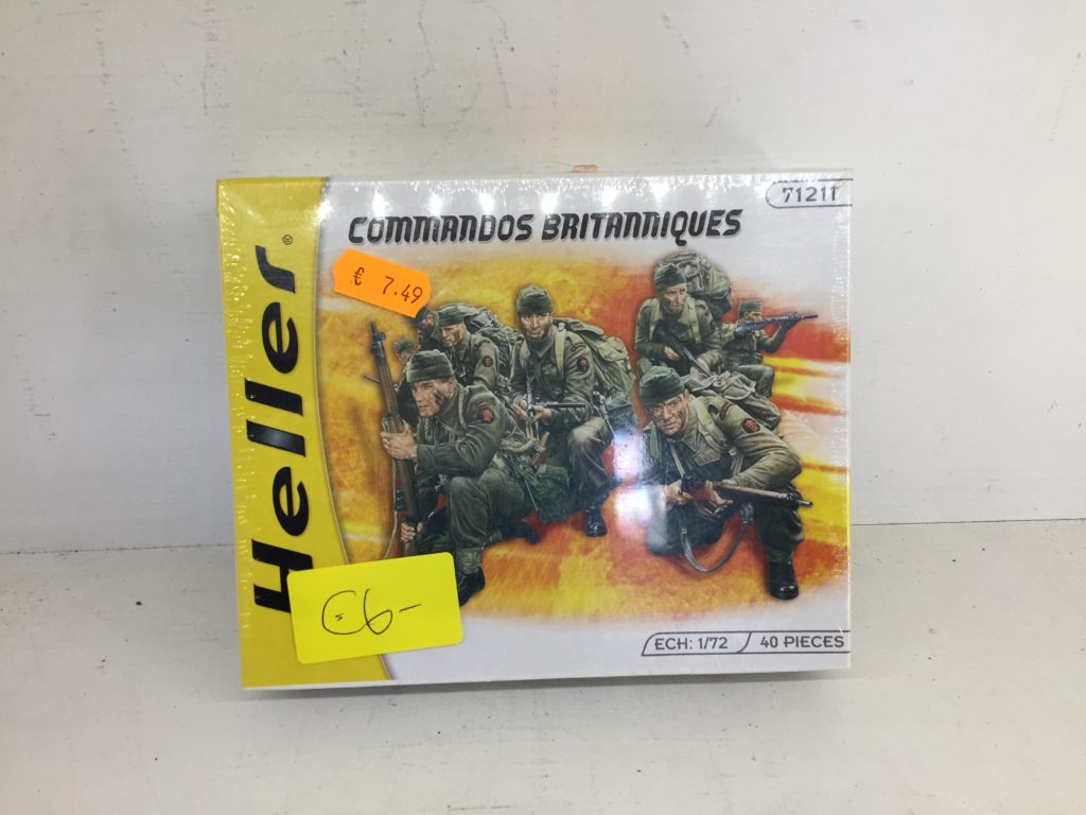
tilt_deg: -28.8
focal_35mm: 29
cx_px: 543
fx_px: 910
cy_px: 408
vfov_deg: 48.2
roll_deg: +1.3
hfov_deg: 61.7
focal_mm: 4.15
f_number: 2.2
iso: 125
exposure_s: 1/33
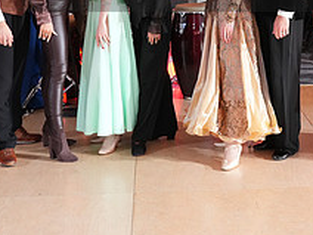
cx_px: 183
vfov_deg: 17.0
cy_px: -27
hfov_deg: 23.3
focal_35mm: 84
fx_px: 760
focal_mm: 32
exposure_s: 1/200
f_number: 4.5
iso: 3200
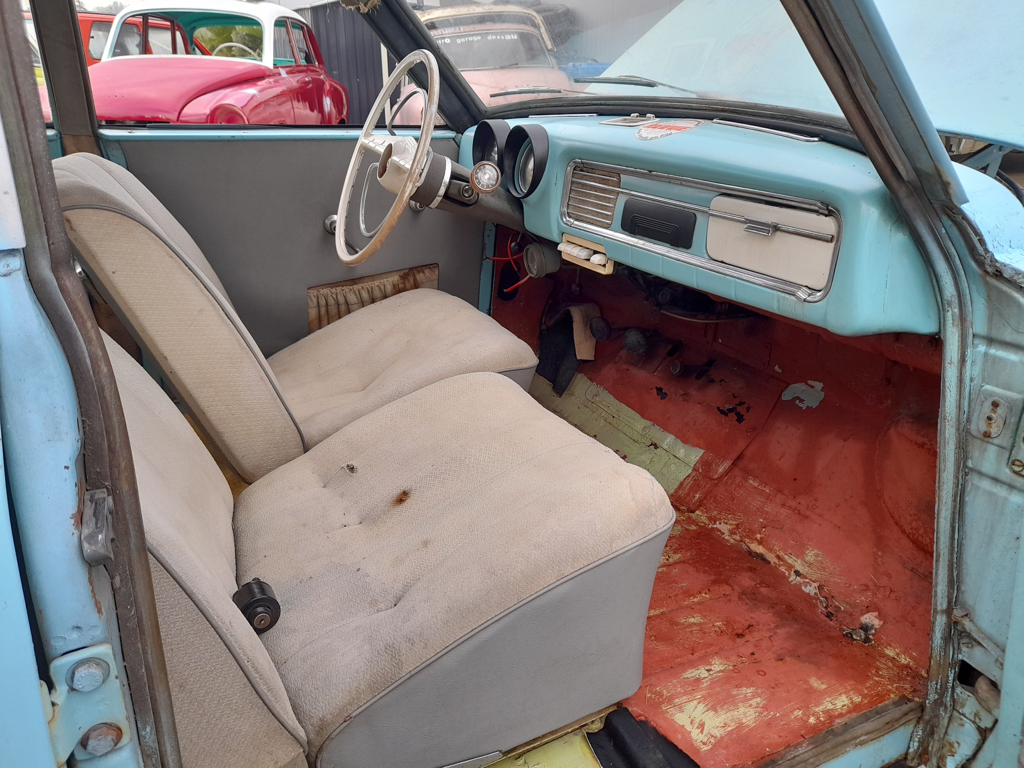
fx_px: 740
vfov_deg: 54.9
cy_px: 384
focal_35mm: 25
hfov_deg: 69.4
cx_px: 512
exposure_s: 1/100
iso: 32
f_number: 2
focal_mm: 4.6
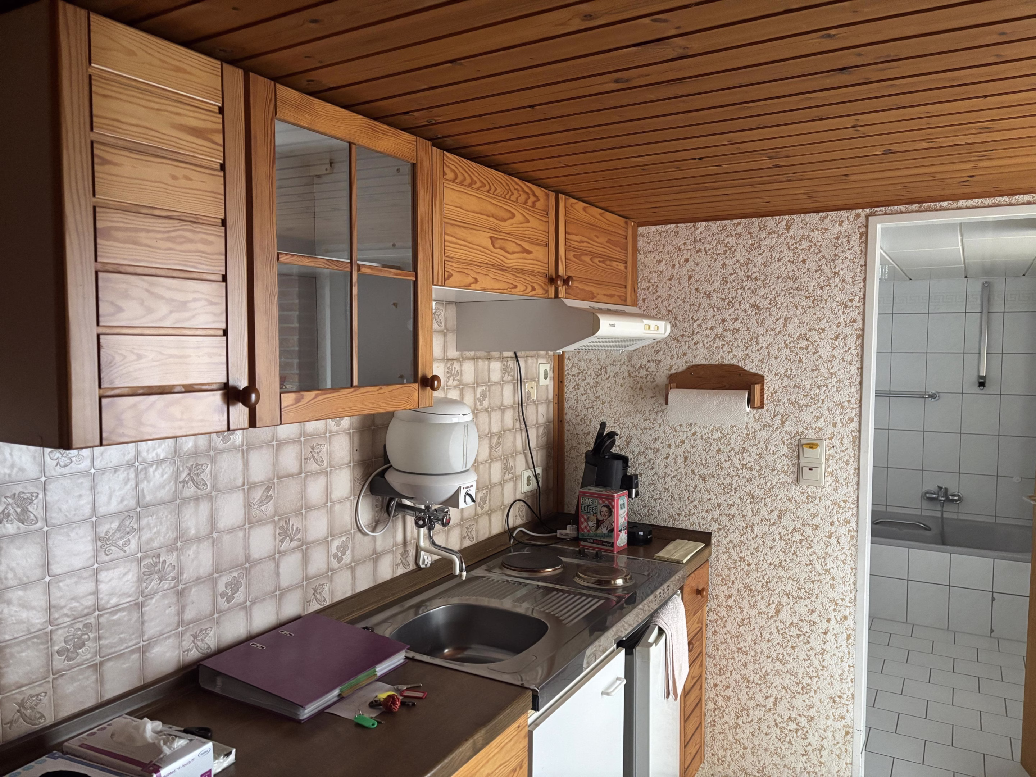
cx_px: 518
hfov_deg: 67.3
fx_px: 778
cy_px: 388
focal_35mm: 26
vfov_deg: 53.1
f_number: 1.6
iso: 500
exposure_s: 1/51
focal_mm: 5.96
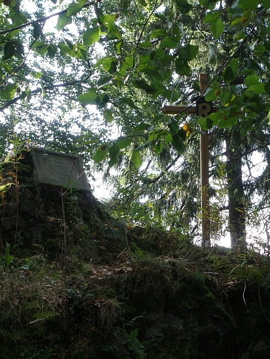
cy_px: 180
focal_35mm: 99
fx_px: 1030
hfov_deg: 14.9
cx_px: 135
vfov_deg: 19.8
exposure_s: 1/100
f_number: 5
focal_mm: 17.3
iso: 160
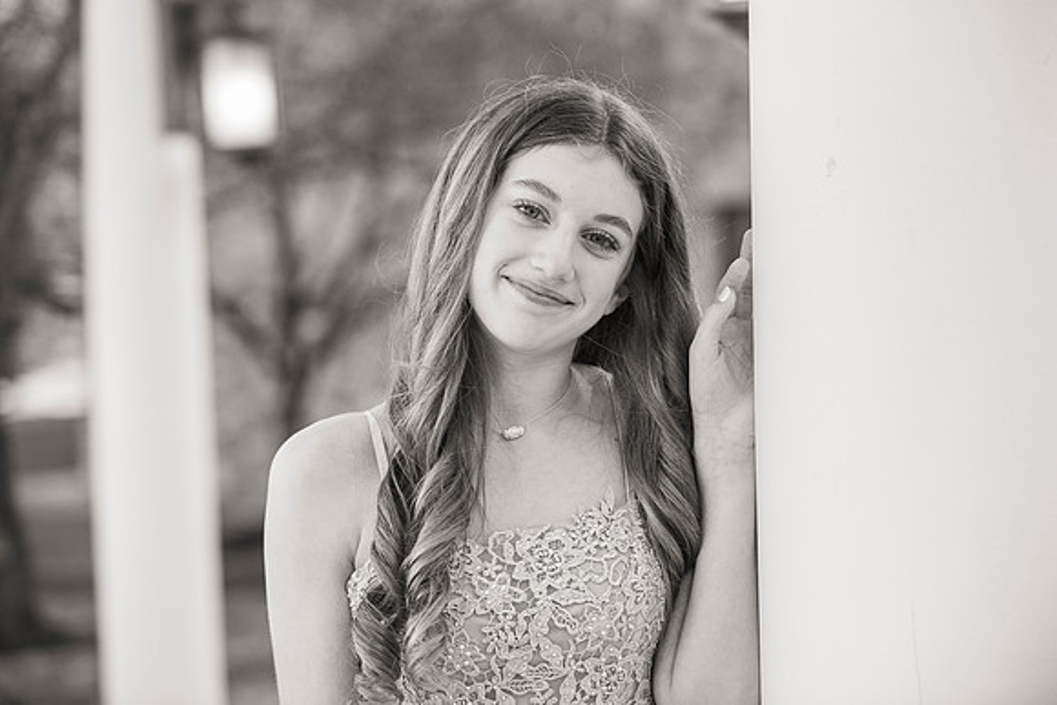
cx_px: 555
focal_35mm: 103
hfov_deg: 19.8
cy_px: 335
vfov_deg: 13.3
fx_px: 3021
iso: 800
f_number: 3.5
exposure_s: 1/1000
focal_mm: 98
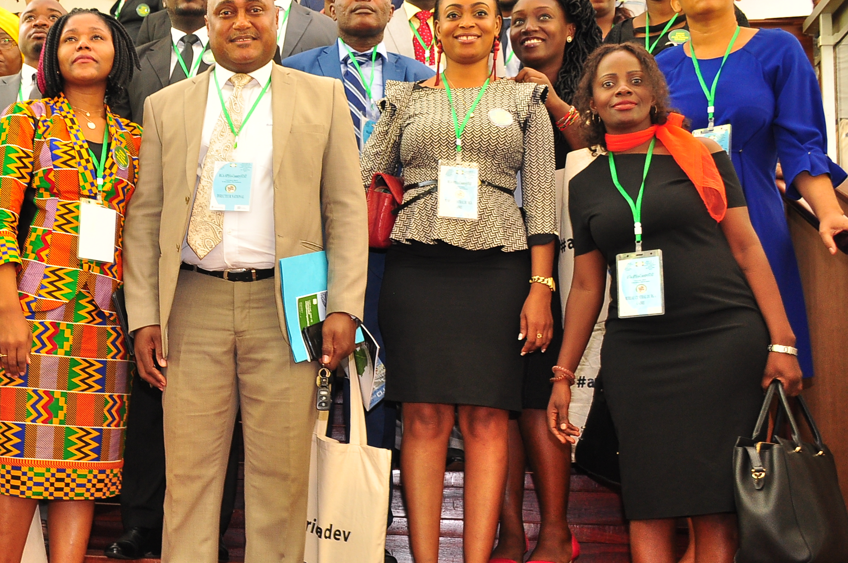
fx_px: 1313
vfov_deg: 24.2
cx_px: 195
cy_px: 298
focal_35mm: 56
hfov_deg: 34.9
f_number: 4
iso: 400
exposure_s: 1/30
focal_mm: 23
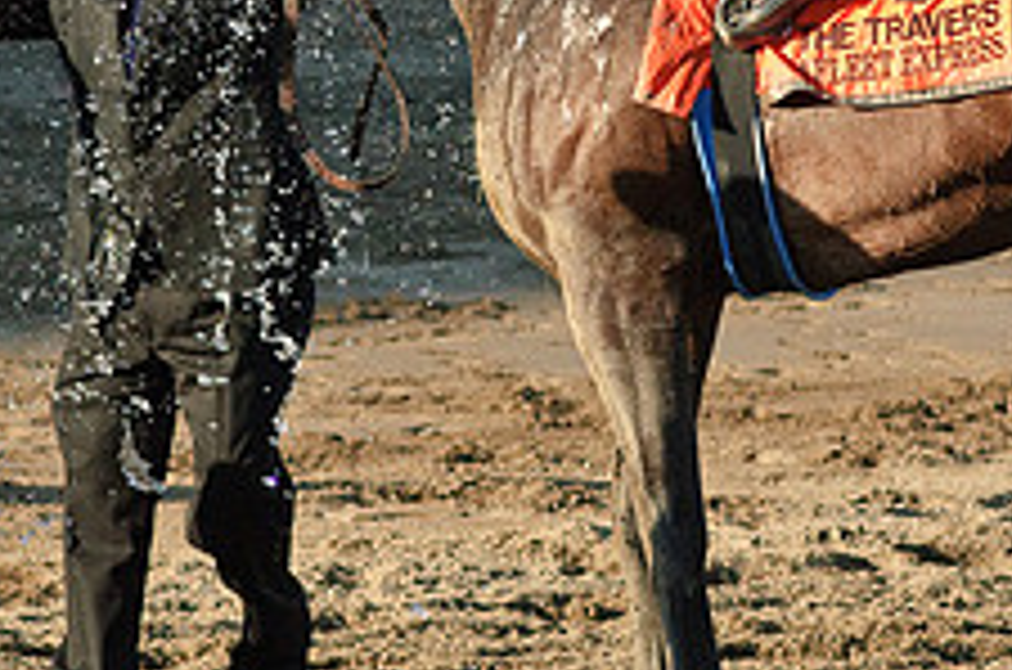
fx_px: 15745
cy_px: 137
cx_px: 634
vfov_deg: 2.4
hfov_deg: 3.7
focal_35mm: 561
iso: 640
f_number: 5.6
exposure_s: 1/2000
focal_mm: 145
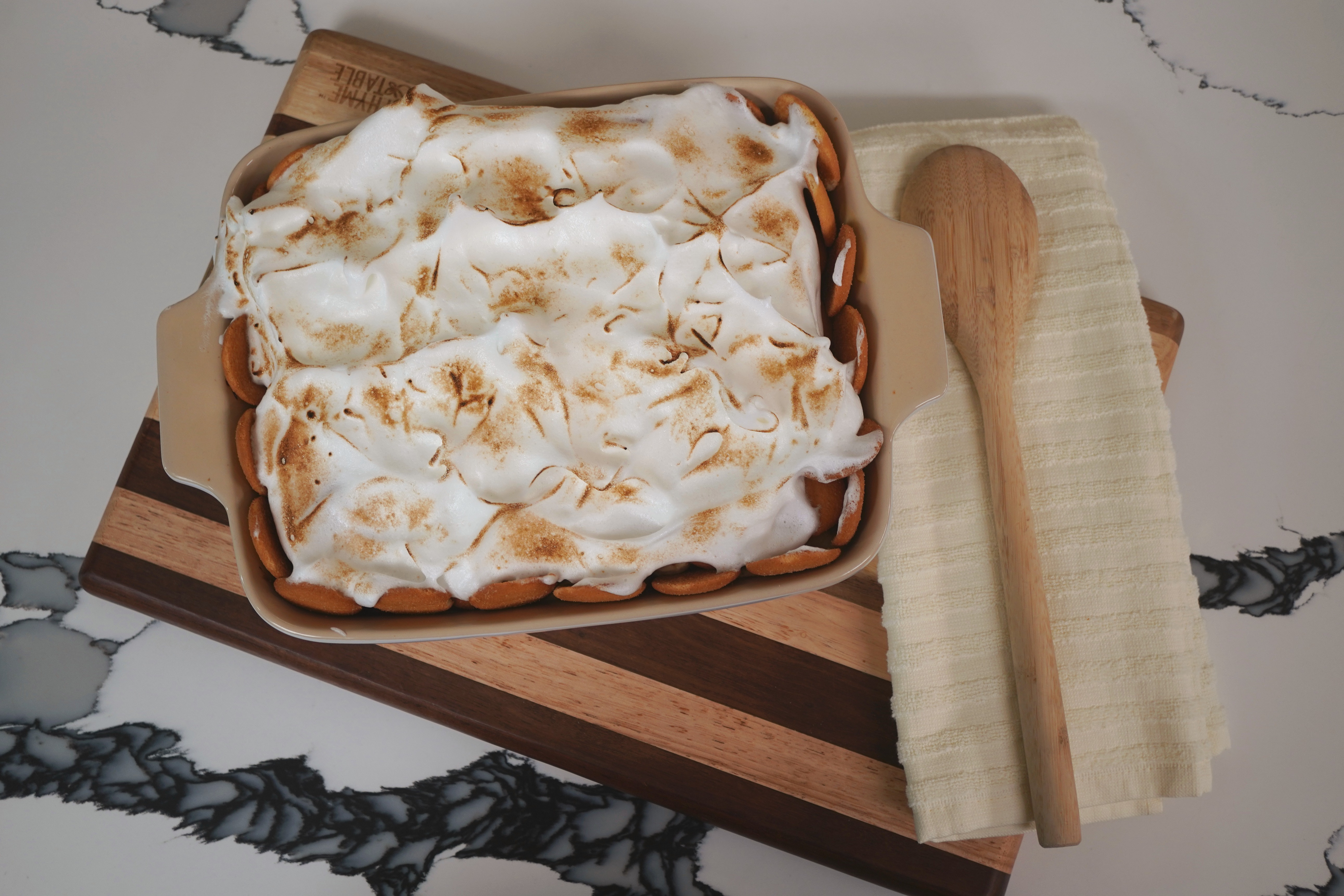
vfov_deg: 29.9
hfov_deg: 43.6
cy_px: 448
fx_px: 1680
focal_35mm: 45
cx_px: 672
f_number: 4
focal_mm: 30
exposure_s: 1/160
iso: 250
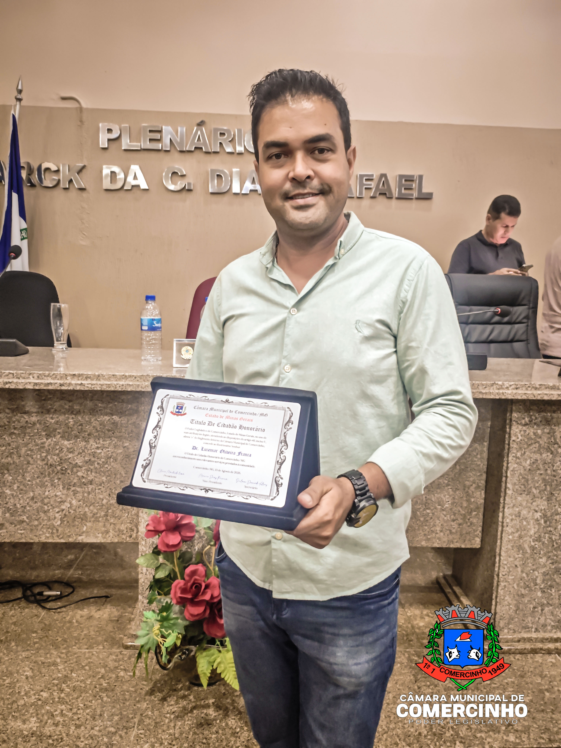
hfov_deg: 53.1
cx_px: 280
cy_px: 374
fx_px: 562
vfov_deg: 67.3
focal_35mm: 26
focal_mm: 4.94
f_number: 1.5
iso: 500
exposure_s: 1/80
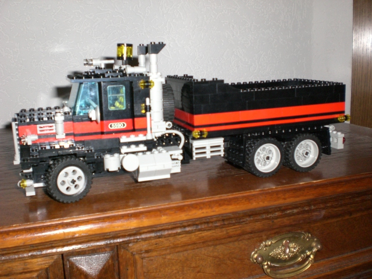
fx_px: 408
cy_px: 140
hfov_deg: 49.0
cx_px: 186
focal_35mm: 38
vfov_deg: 37.7
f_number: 3.1
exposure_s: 1/60
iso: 200
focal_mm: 6.3
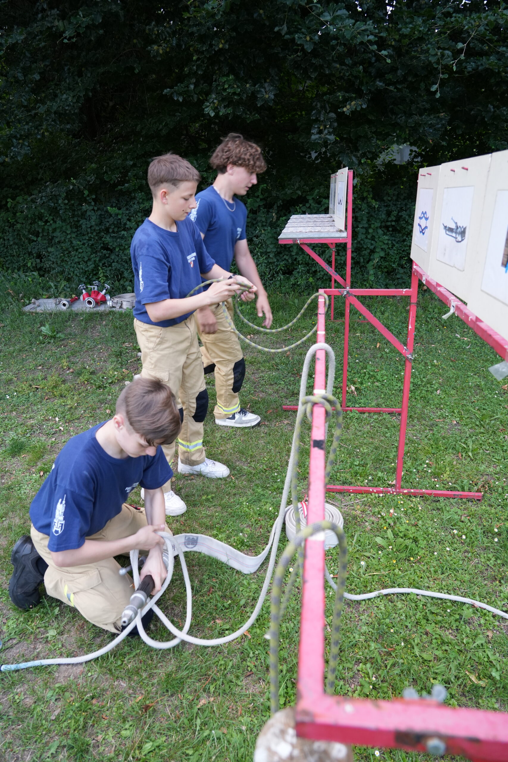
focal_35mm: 24
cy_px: 381
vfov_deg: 73.7
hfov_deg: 53.1
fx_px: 508
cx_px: 254
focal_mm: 24
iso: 1250
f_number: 5
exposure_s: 1/200
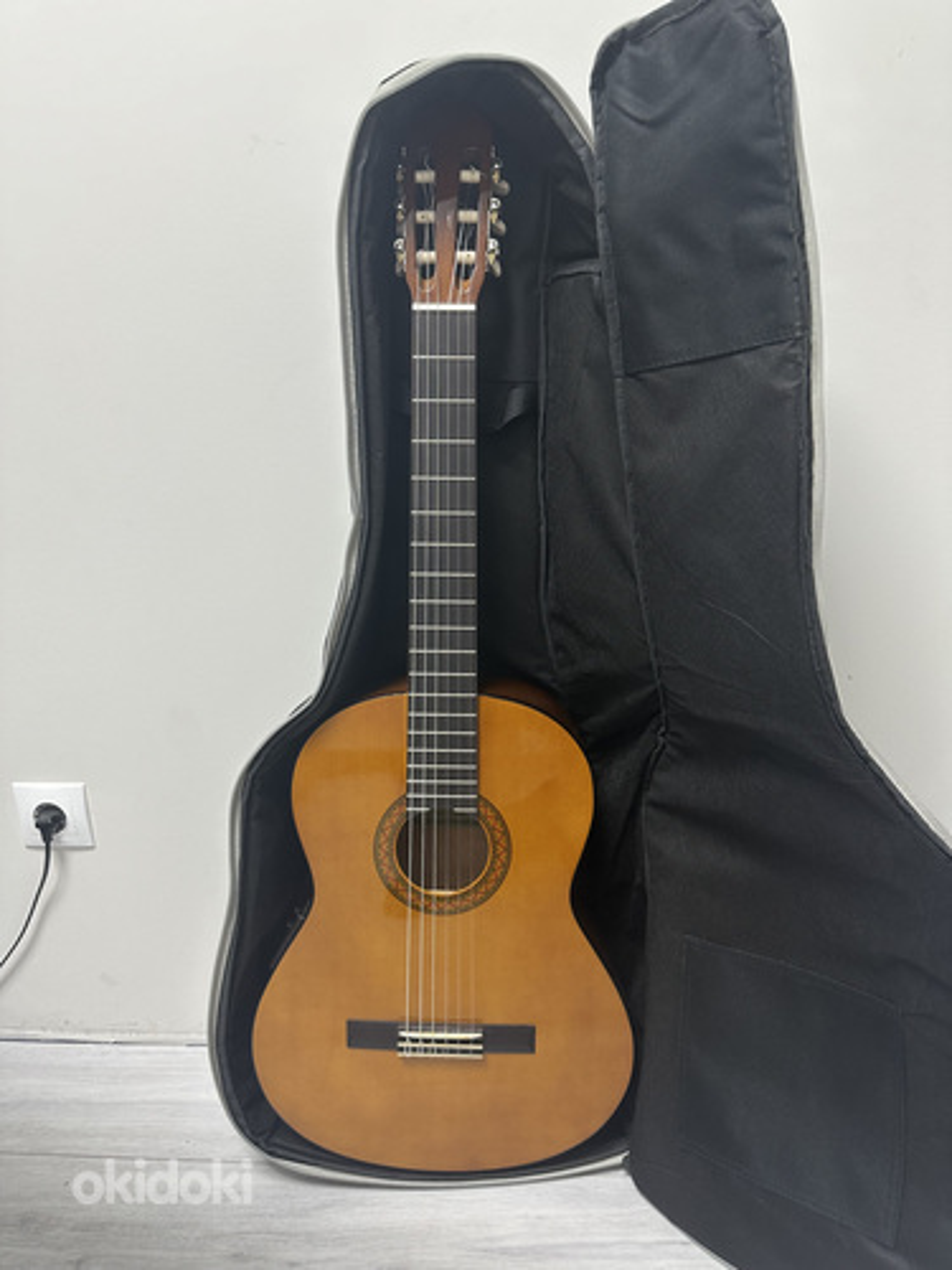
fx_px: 880
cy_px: 635
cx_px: 476
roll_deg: +2.3
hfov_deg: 56.8
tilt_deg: -16.6
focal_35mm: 24
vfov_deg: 71.6
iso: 160
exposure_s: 1/50
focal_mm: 6.86
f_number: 1.78
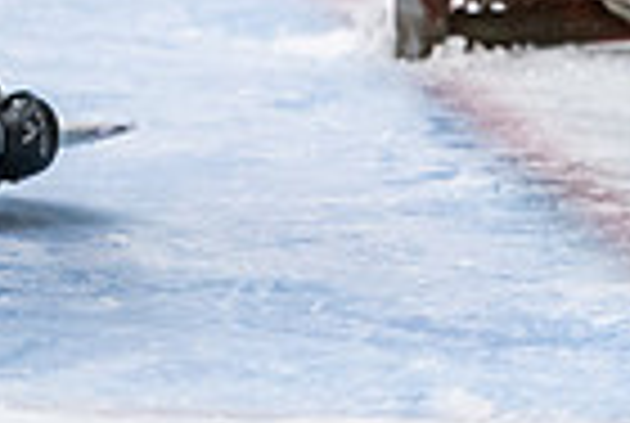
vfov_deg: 1.9
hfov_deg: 2.9
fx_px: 12522
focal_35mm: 714
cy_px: -565
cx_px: -498
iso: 2800
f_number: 2.8
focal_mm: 140
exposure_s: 1/640
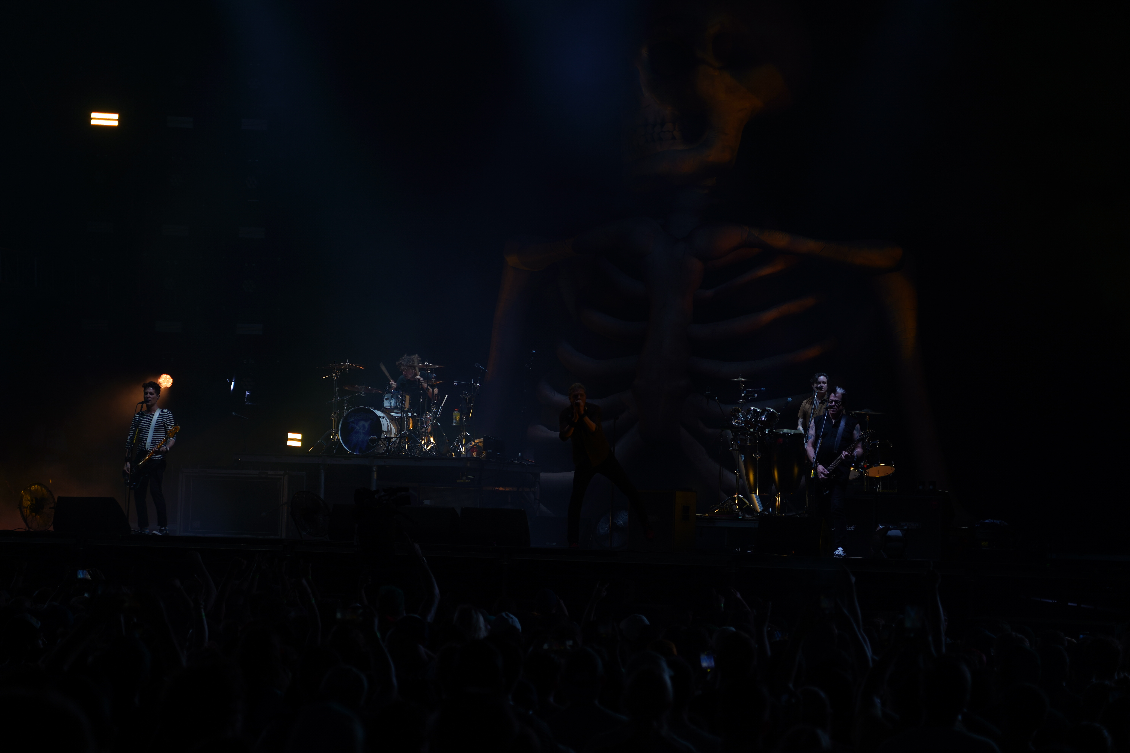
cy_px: 376
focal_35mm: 105
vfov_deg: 13.0
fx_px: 3296
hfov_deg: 19.5
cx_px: 565
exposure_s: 1/125
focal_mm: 105
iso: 100
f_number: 4
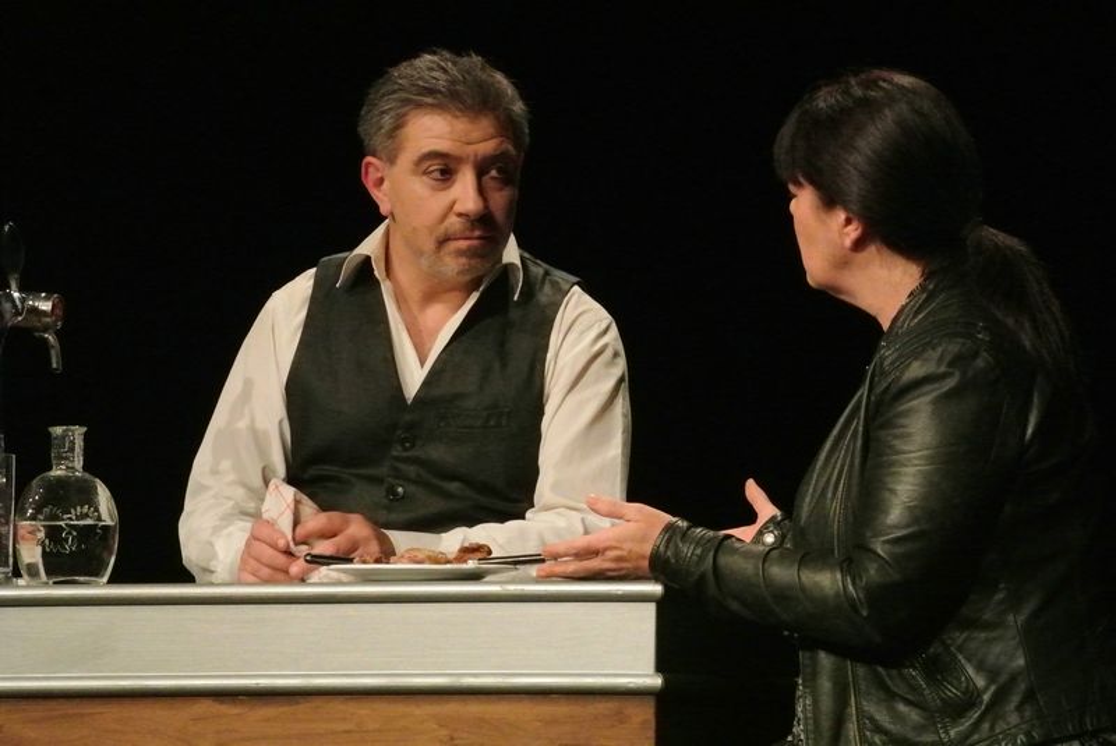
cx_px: 558
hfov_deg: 7.9
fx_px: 8129
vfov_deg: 5.3
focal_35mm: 262
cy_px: 373
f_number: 9
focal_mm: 97.2
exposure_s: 1/80
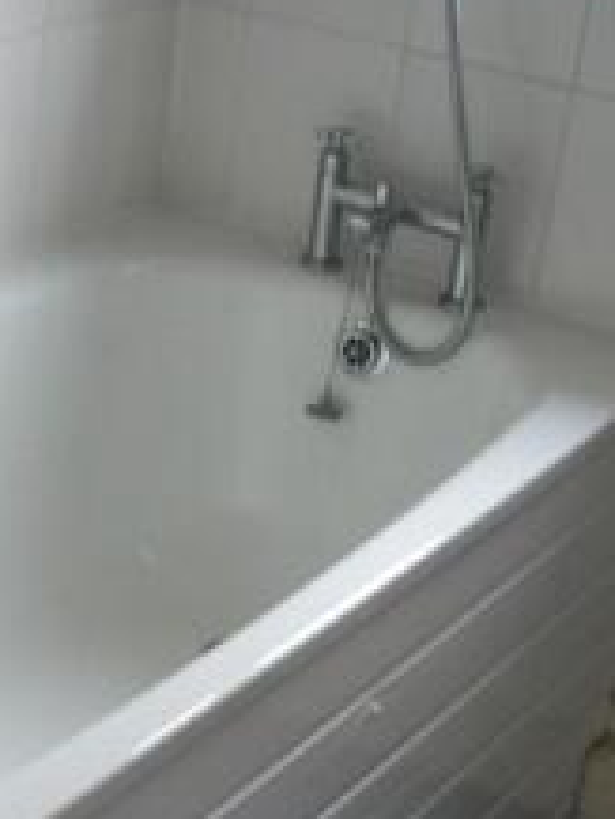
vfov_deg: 20.3
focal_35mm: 94
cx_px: -187
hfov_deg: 15.0
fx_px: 2225
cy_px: 776
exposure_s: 1/30
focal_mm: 6.3
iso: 80
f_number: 3.1
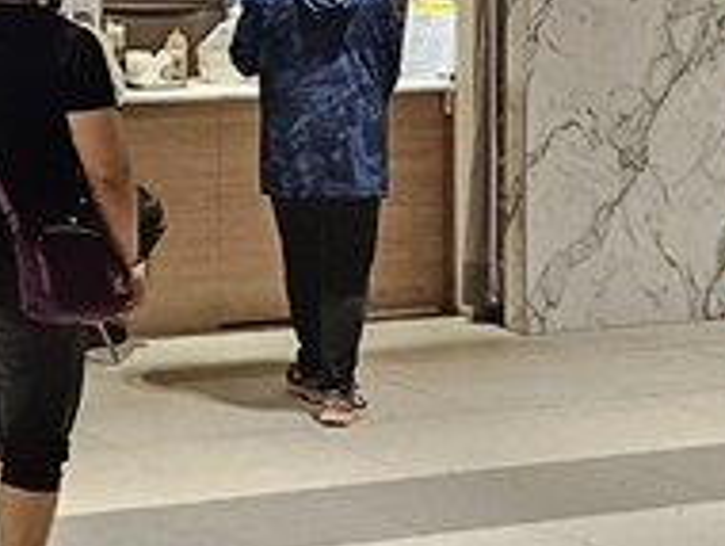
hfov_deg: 15.9
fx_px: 2537
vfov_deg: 12.0
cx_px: 0
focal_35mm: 121
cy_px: -130
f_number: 1.8
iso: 400
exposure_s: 1/120
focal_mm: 5.4
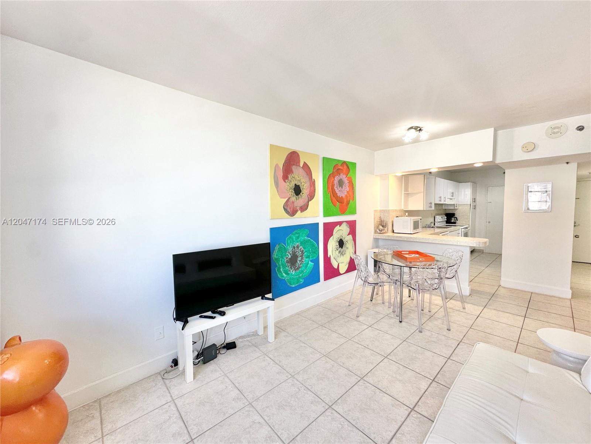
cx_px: 296
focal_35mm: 14
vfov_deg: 85.7
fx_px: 239
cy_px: 222
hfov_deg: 102.1
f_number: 2.2
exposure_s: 1/120
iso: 100
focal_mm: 2.22
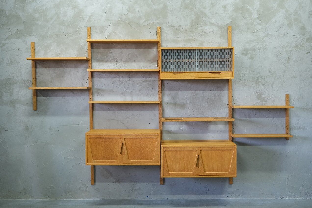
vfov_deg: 37.9
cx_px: 156
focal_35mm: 35
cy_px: 104
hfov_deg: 54.4
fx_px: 303
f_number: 4
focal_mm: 23.5
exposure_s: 1/34
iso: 2000
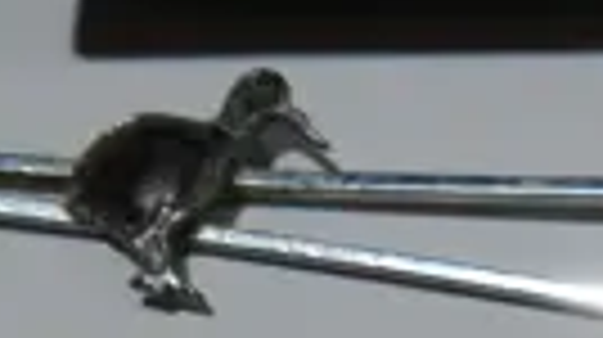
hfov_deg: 7.1
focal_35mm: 284
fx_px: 4535
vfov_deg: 4.2
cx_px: 1458
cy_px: 575
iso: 200
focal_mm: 17
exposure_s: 1/160
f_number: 5
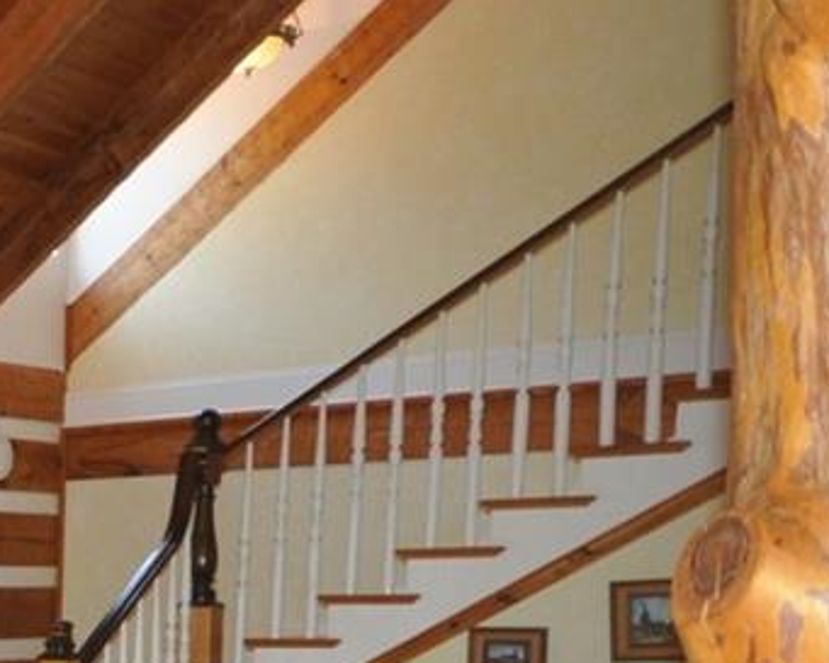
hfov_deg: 19.8
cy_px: 704
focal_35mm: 66
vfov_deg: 22.1
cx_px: -712
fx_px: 1620
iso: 800
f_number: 4
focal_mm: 10
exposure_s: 1/60
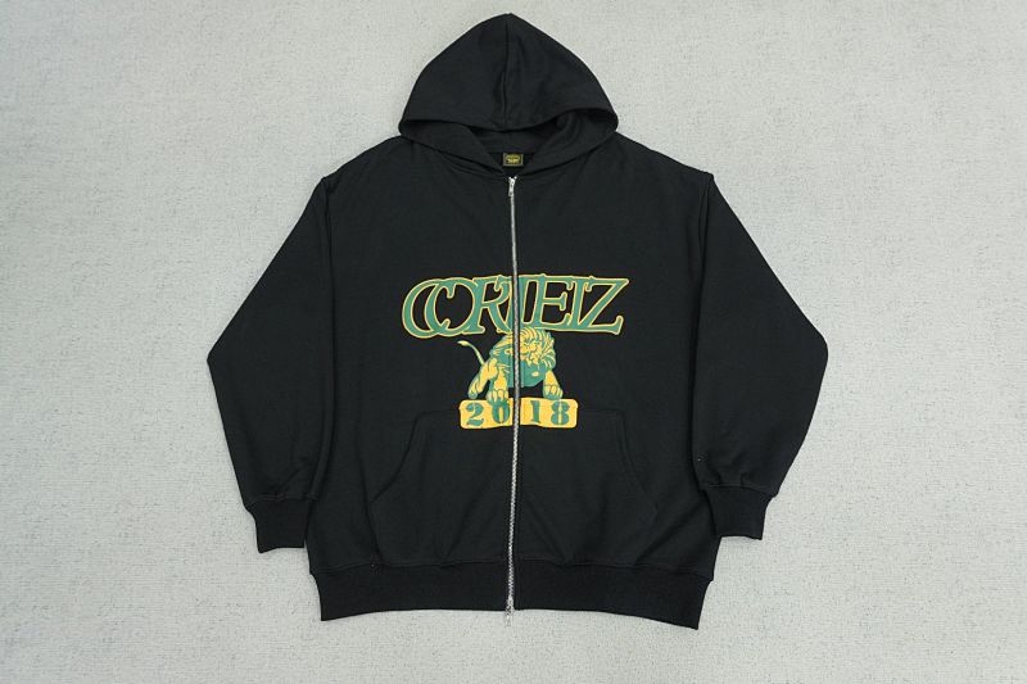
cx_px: 514
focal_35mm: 24
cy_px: 342
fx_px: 684
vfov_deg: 53.1
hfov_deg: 73.8
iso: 1000
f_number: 8
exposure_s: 1/160
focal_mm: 16
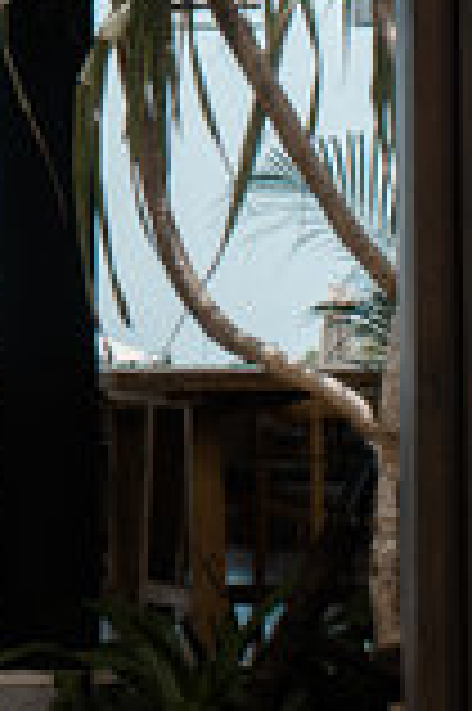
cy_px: 241
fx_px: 5233
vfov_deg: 7.8
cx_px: -787
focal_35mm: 266
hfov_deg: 5.0
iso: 100
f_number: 4.5
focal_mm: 35
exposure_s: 1/640
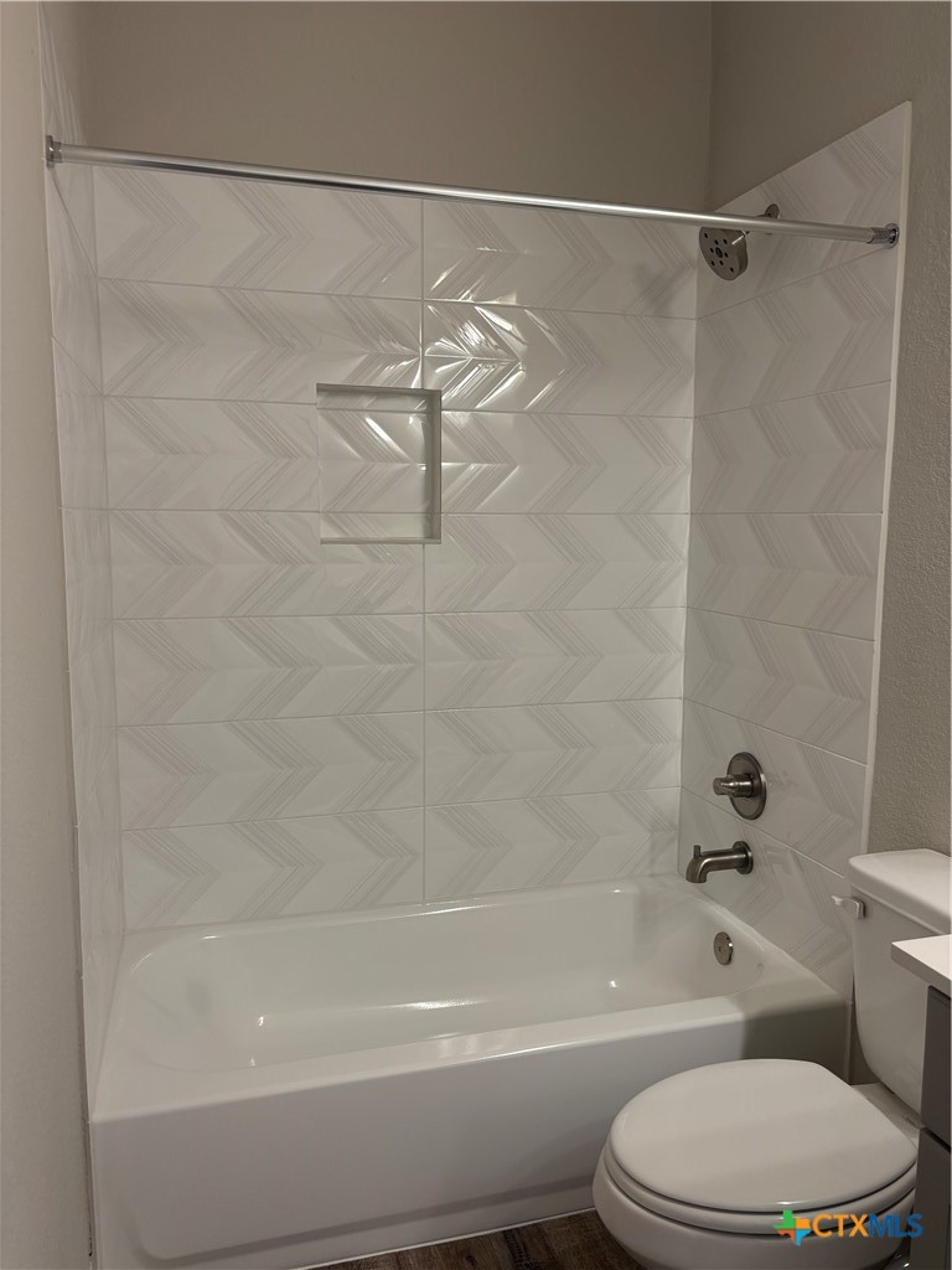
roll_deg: -0.3
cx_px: 476
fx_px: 953
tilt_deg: -7.3
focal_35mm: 26
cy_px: 635
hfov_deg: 53.1
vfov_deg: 67.3
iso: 80
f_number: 1.6
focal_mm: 5.96
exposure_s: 1/120
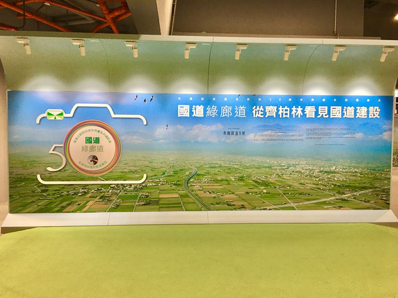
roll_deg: -0.1
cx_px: 199
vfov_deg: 48.2
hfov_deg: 61.7
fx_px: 333
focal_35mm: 29
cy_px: 149
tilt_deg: -2.6
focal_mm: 4.15
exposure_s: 1/30
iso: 25
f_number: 2.2
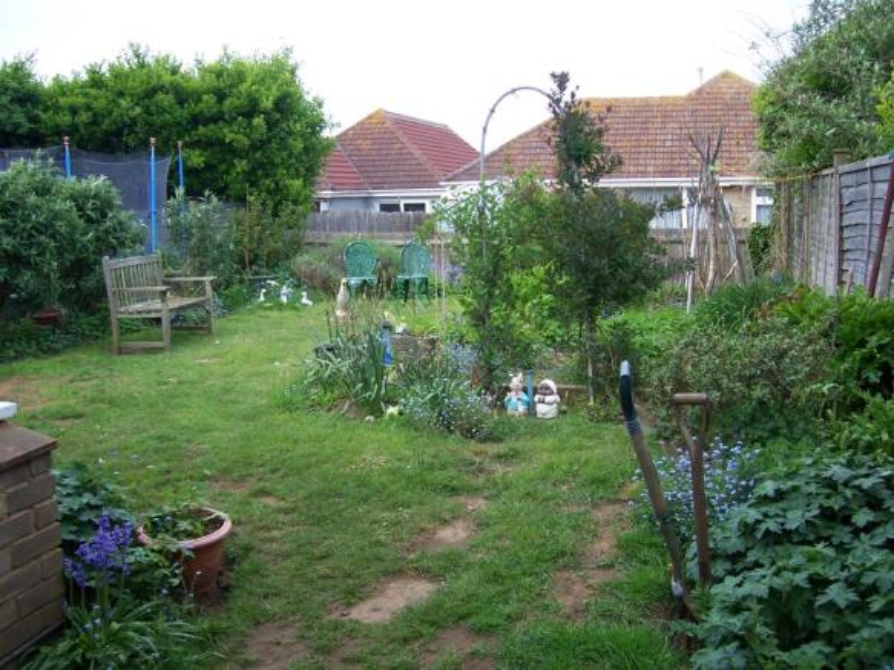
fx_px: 930
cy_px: 335
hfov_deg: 51.4
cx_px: 447
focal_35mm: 36
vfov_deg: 39.6
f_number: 3
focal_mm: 6
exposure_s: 1/500
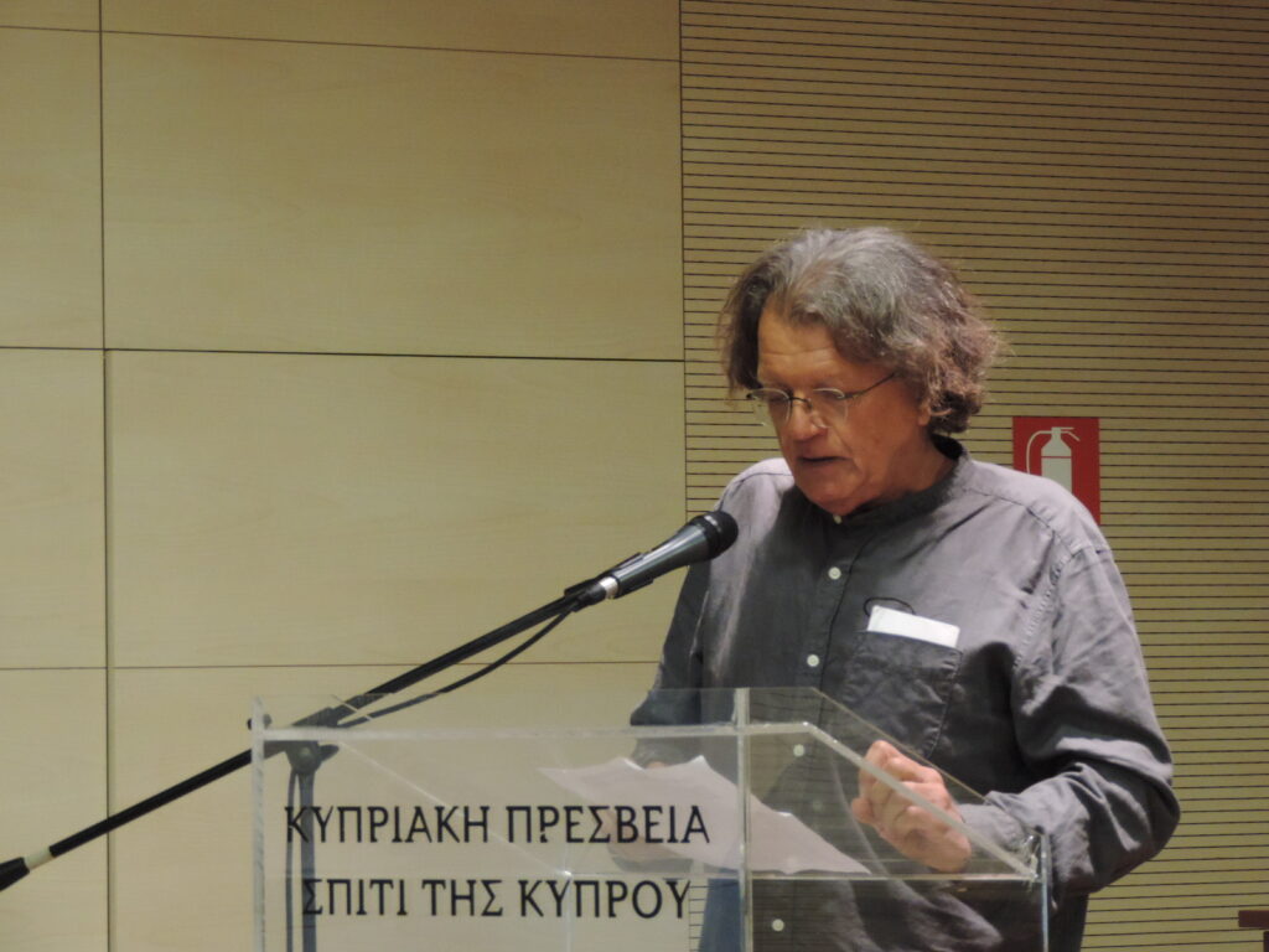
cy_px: 476
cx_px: 634
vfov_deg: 8.0
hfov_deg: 10.7
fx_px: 6782
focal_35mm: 185
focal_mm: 33
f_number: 4.6
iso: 800
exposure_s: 1/25
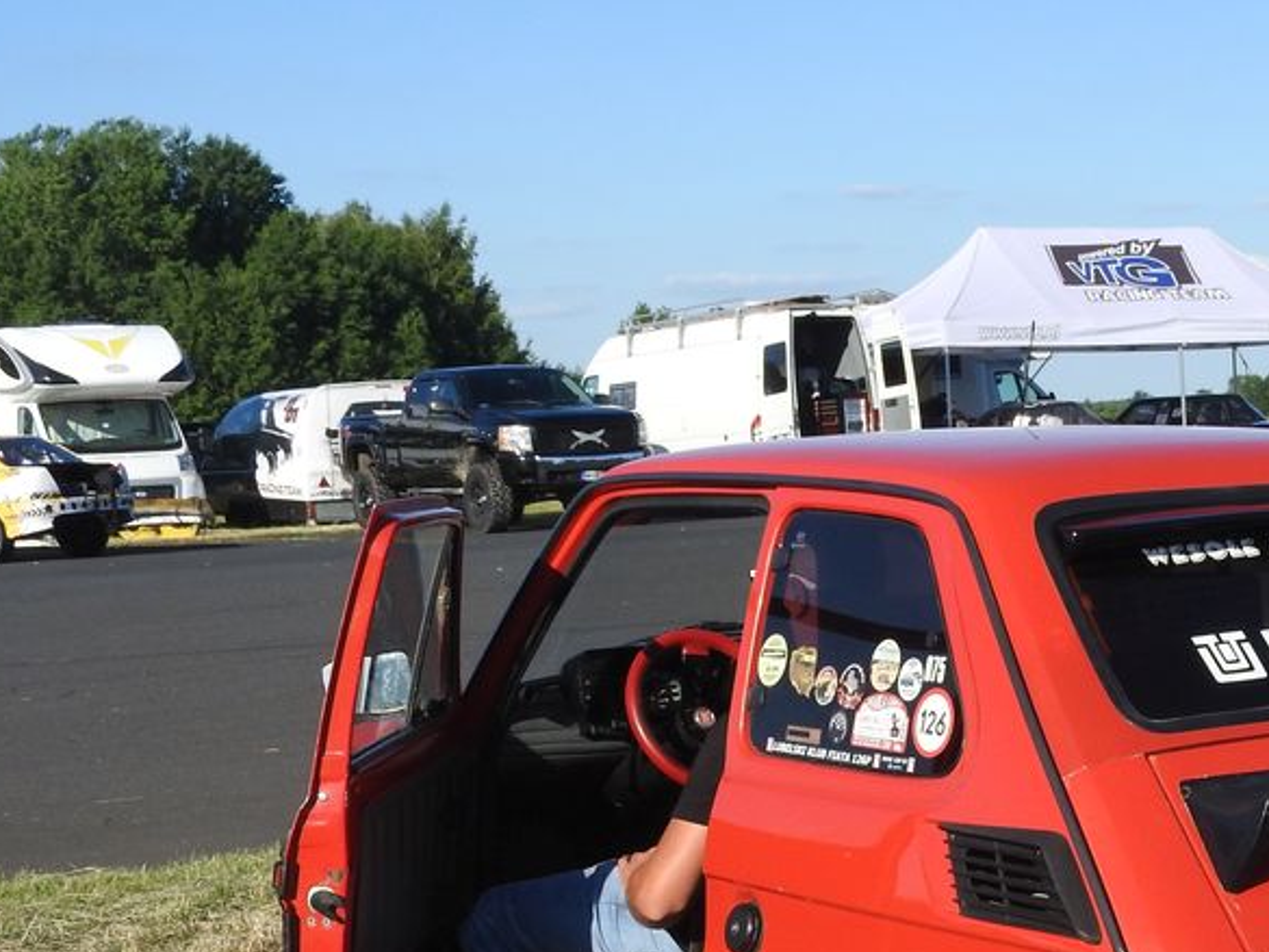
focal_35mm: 82
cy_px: 865
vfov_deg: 17.7
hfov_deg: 23.3
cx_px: 1098
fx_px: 3007
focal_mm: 7.2
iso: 100
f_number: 3.8
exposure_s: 1/1000
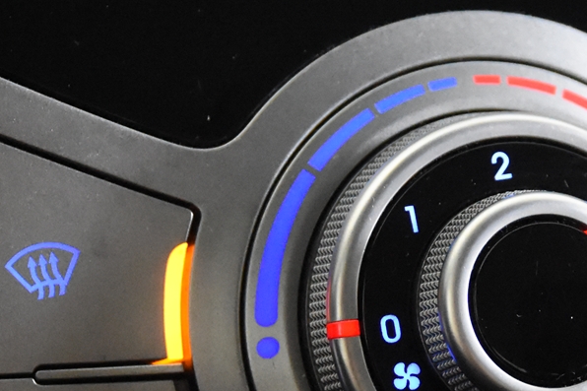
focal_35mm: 218
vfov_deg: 6.3
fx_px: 3547
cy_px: 203
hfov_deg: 9.4
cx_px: 441
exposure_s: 1/80
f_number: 3.5
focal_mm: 45
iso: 6400
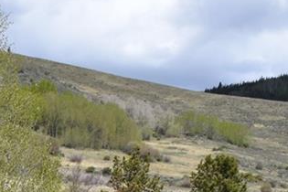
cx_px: -176
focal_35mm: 137
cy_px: 315
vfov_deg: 9.6
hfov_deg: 13.8
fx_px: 1096
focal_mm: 18
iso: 200
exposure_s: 1/400
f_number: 10
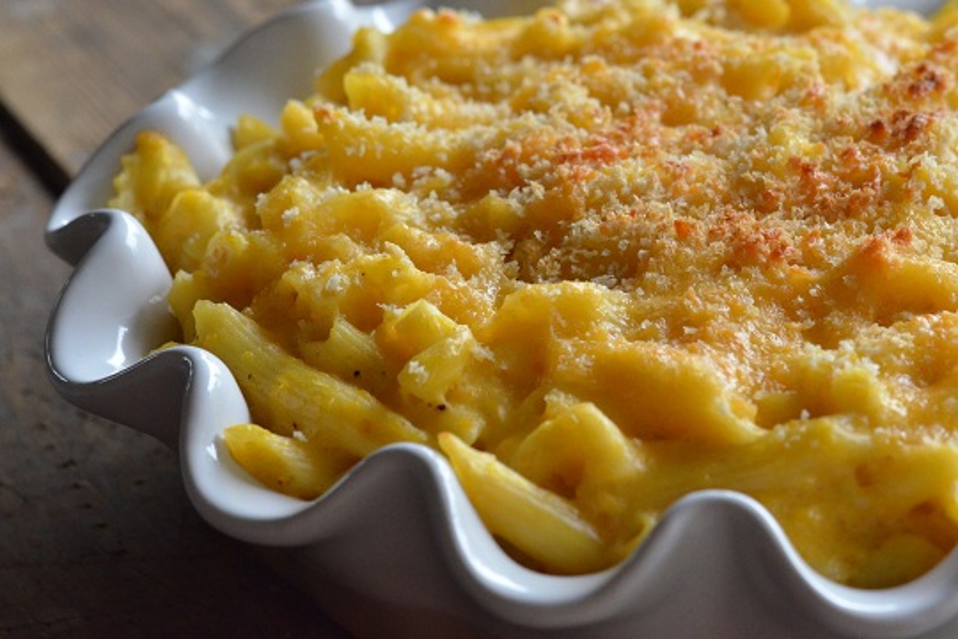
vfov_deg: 10.8
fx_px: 3393
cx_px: 479
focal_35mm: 128
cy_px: 320
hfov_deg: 16.1
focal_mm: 85
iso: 4000
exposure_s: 1/250
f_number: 8
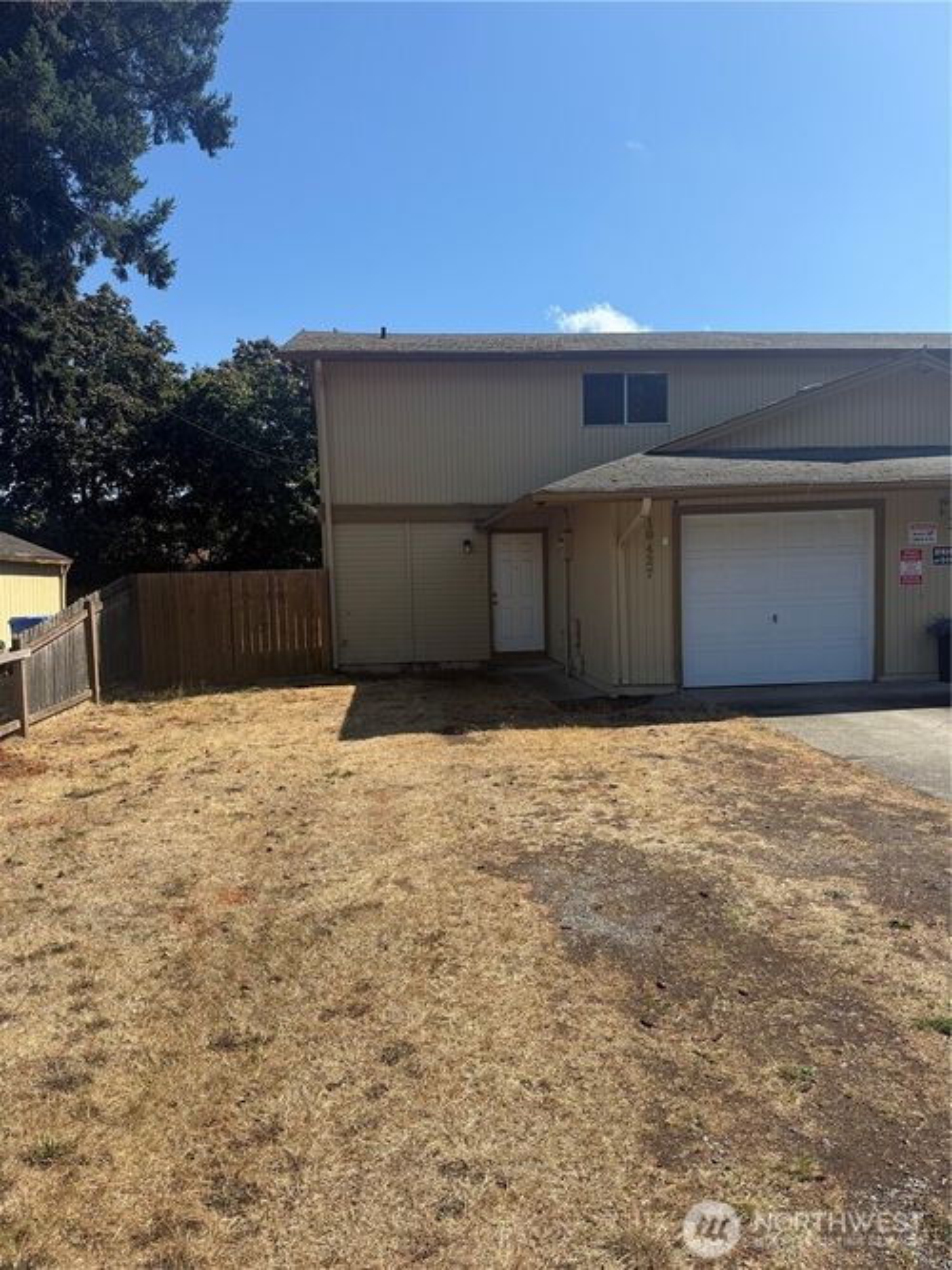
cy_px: 635
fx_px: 880
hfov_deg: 56.8
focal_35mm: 24
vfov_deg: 71.6
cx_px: 476
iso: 80
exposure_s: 1/3759
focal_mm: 6.76
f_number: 1.78
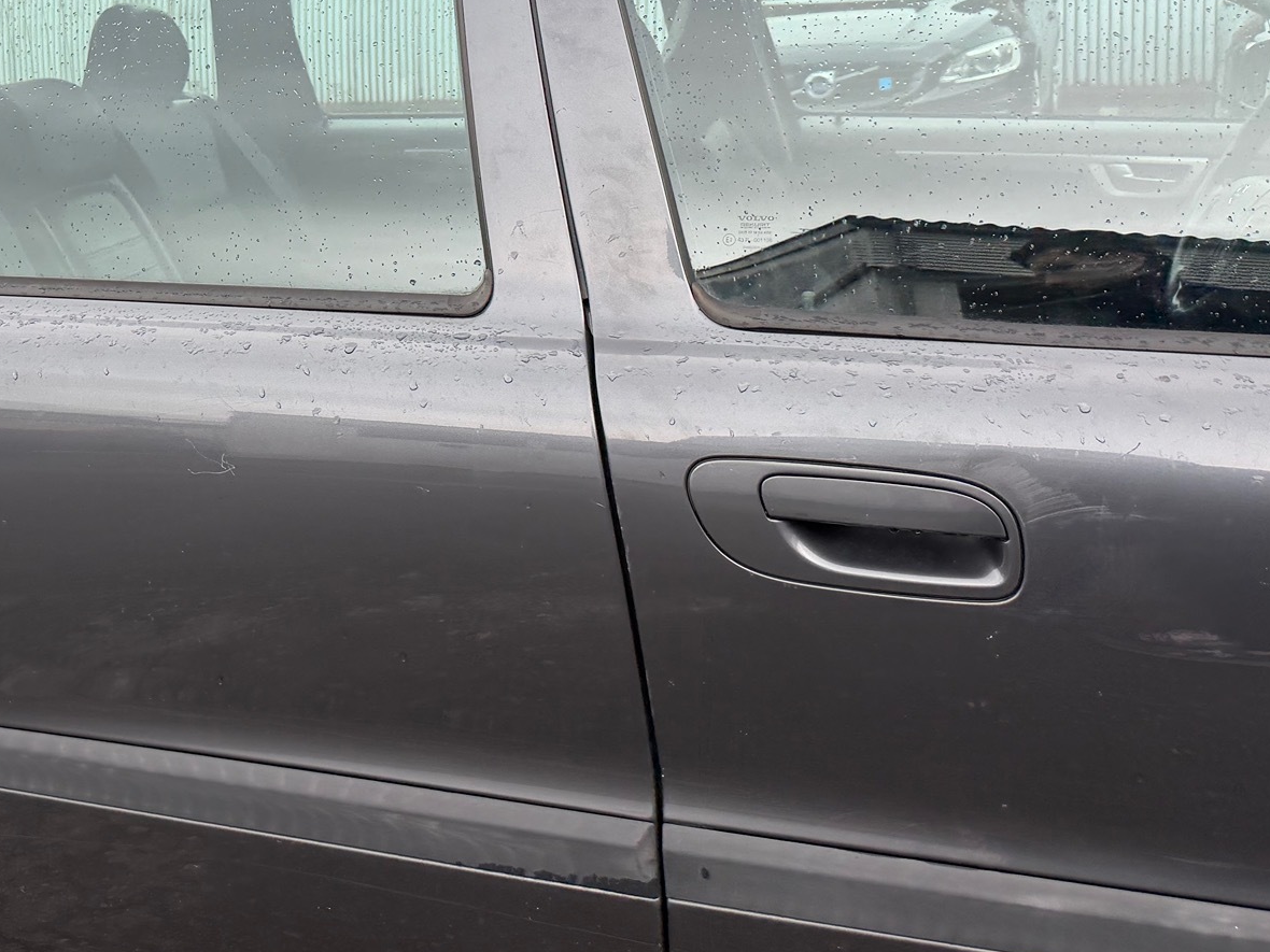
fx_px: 1504
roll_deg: +1.6
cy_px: 294
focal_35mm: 41
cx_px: 320
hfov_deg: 44.3
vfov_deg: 34.7
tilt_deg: -9.3
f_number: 1.78
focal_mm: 6.76
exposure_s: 1/780
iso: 100
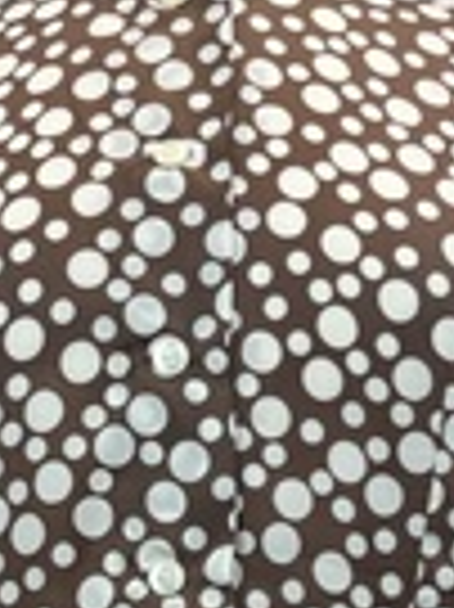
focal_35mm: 77
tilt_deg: +0.1
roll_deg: +1.4
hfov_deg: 19.1
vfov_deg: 24.0
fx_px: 1349
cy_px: 642
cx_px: 198
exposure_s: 1/370
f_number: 1.6
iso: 50
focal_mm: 5.1
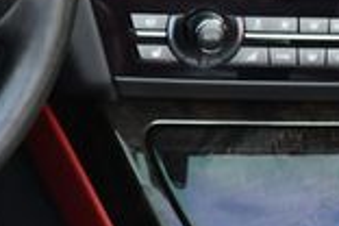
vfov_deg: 8.3
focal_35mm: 164
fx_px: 1544
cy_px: -20
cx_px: -13
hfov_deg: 12.4
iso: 640
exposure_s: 1/250
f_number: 3.8
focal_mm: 20
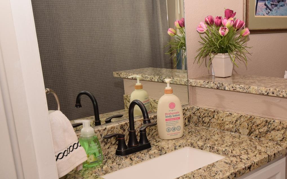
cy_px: 123
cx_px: 212
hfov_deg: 40.8
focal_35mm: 48
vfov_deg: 26.7
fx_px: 375
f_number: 8
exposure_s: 1/60
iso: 500
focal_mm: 20
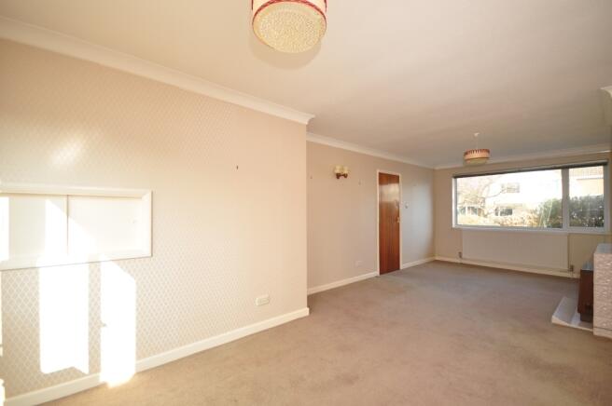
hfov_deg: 100.4
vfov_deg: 77.2
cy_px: 203
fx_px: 255
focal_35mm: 15
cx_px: 306
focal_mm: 10
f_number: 4
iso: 200
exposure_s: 1/60
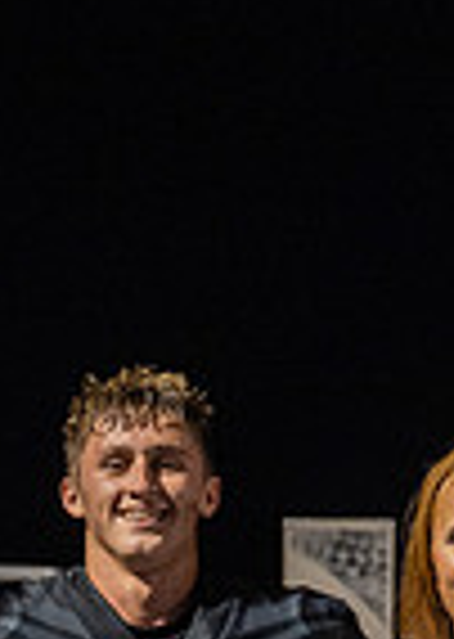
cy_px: 967
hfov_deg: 7.6
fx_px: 3403
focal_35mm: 188
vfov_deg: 10.3
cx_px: 31
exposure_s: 1/160
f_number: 4
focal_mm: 40
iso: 1250
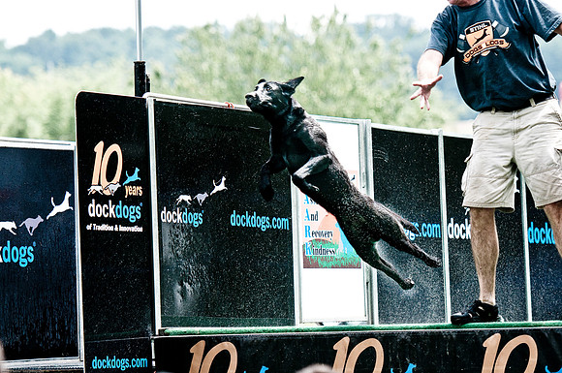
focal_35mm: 202
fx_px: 3157
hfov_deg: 10.2
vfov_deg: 6.8
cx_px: 281
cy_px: 186
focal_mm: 135
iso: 200
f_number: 2.8
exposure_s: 1/2000
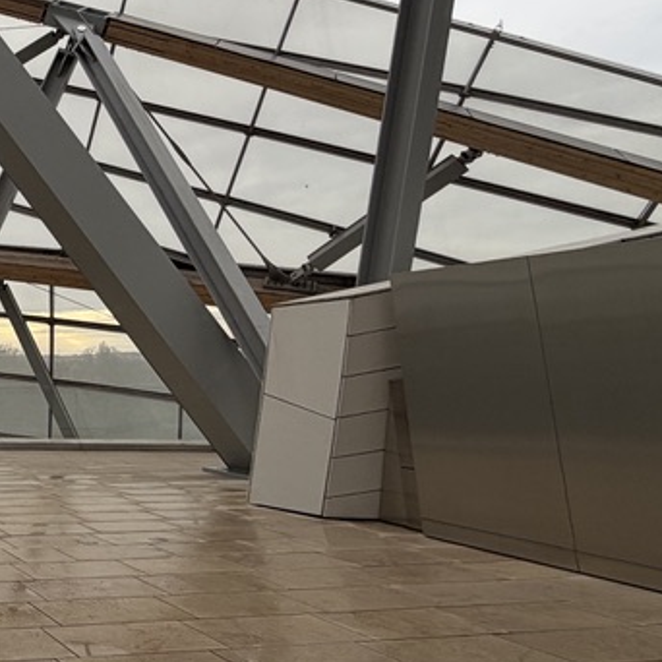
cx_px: -188
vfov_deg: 44.3
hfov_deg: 33.5
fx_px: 801
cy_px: 225
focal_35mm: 37
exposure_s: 1/313
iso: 50
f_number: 2.2
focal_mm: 2.22
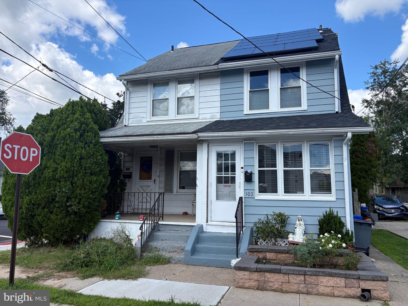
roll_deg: +1.2
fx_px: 306
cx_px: 204
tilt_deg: +9.0
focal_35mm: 26
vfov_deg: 53.1
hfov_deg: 67.3
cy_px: 153
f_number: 1.6
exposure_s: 1/2283
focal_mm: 5.96
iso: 50
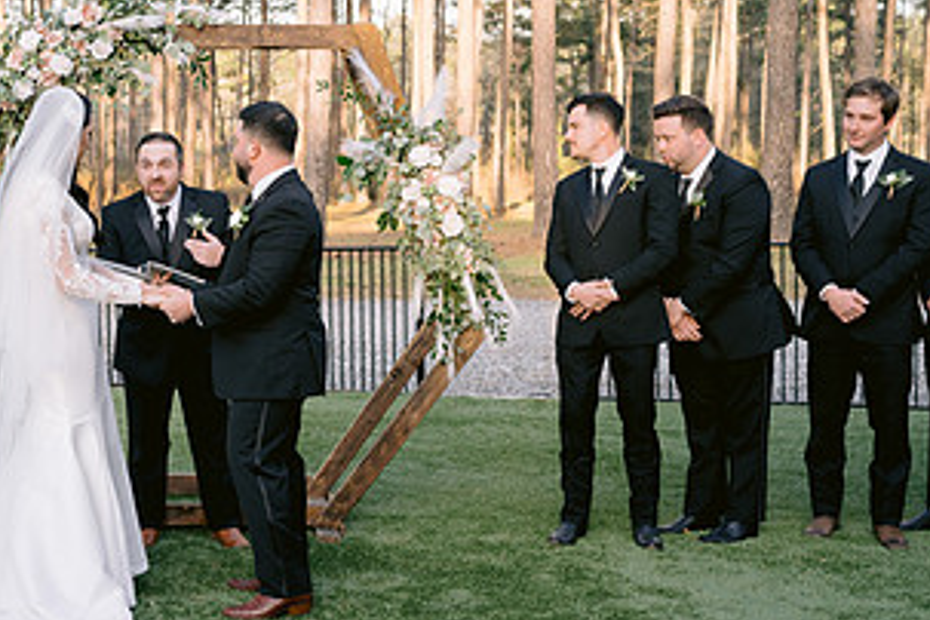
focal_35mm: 67
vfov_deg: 20.3
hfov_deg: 28.9
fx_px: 1731
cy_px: 284
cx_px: 95
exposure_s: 1/400
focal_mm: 35
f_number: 4
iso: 400
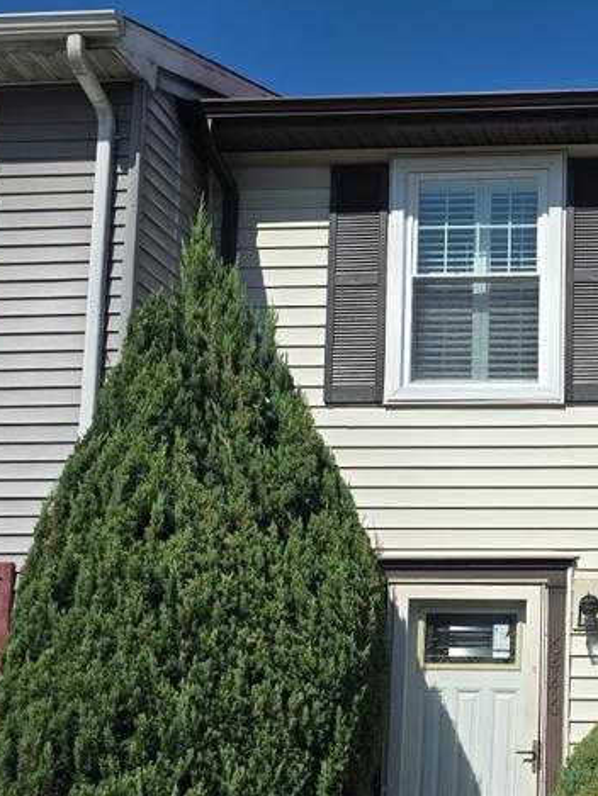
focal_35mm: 53
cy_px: 547
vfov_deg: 35.7
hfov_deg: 26.0
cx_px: 610
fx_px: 1220
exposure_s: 1/7944
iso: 80
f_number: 1.7
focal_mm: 6.3
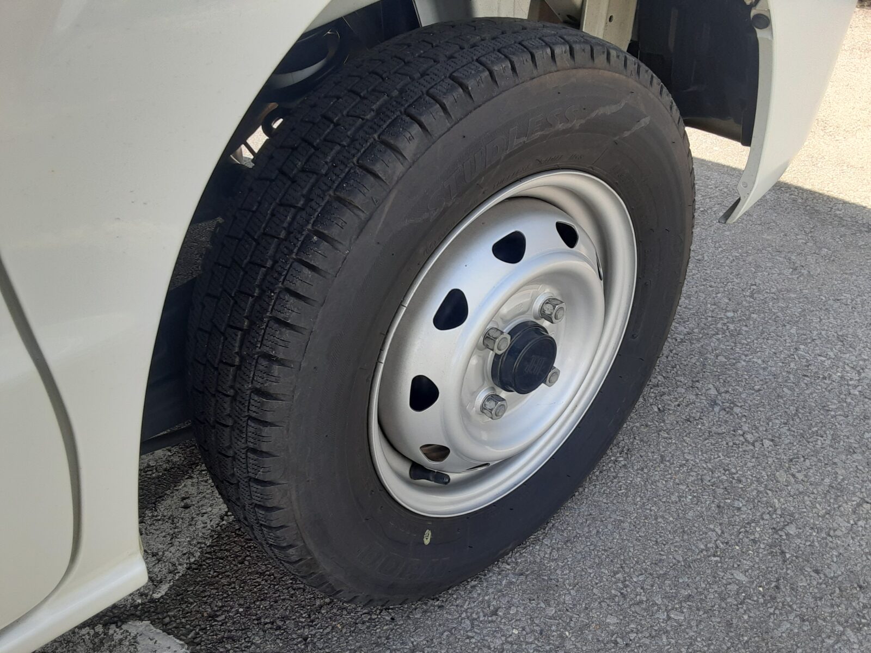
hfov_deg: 65.3
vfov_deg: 51.4
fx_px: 679
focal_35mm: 27
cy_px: 326
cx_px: 436
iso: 40
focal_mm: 2.91
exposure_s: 1/325
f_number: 1.9
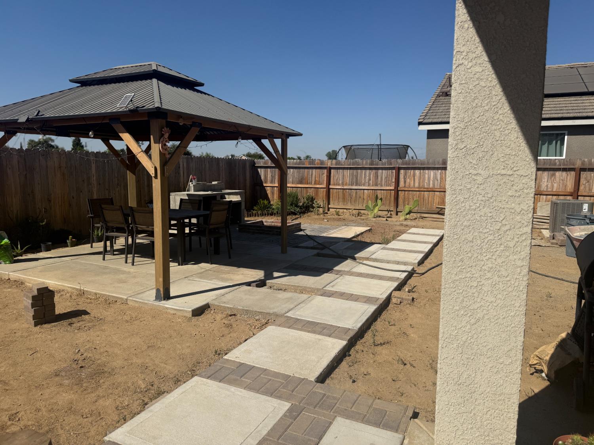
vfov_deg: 56.8
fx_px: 412
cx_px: 297
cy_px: 222
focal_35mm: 24
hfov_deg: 71.6
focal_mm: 6.76
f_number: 1.78
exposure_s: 1/9091
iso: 80
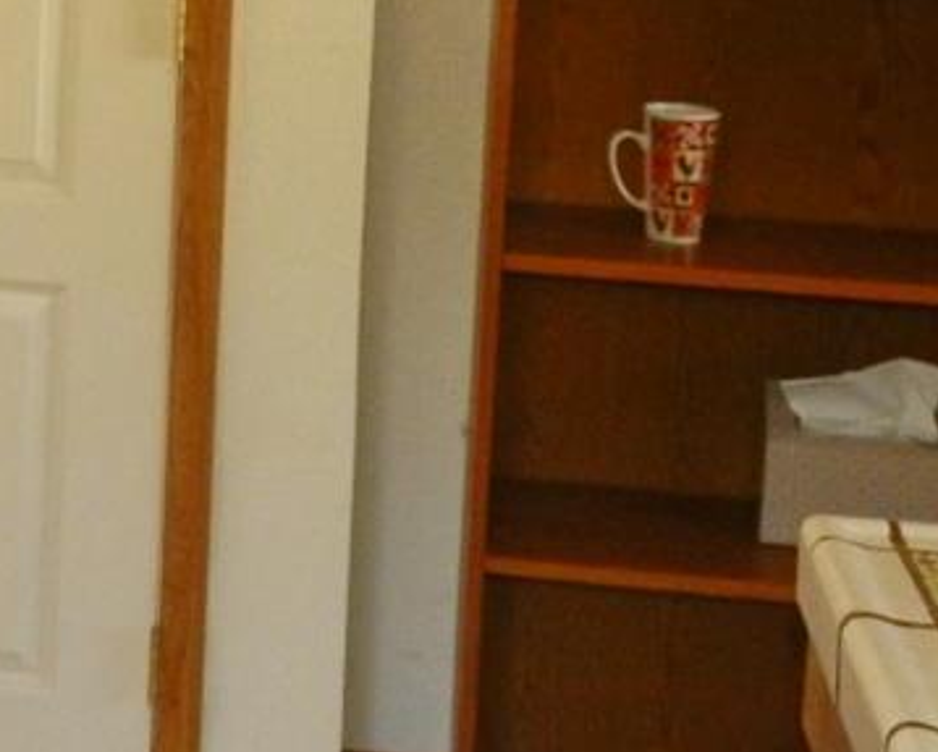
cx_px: 55
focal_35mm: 94
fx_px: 2612
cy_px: -81
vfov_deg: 15.9
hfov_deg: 19.9
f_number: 3.4
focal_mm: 4
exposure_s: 1/30
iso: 320
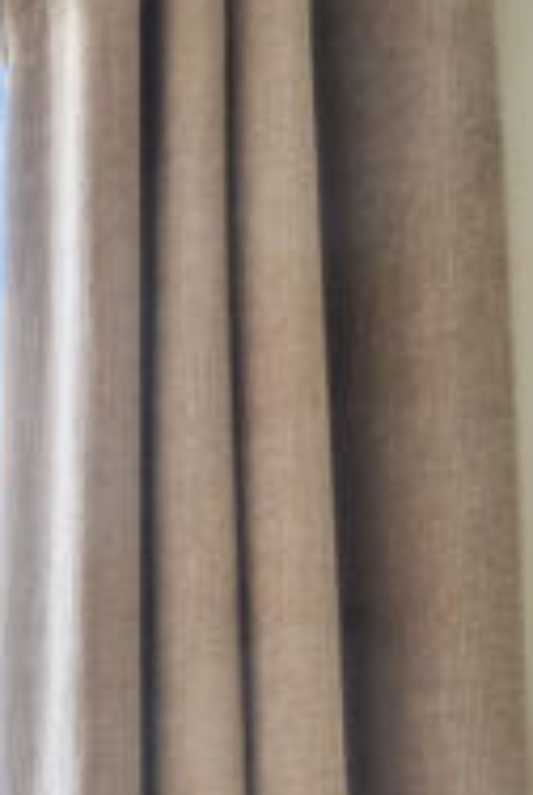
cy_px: 1085
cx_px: -1574
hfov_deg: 8.3
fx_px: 1925
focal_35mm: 87
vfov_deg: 20.8
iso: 400
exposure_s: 1/50
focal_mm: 16
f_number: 11
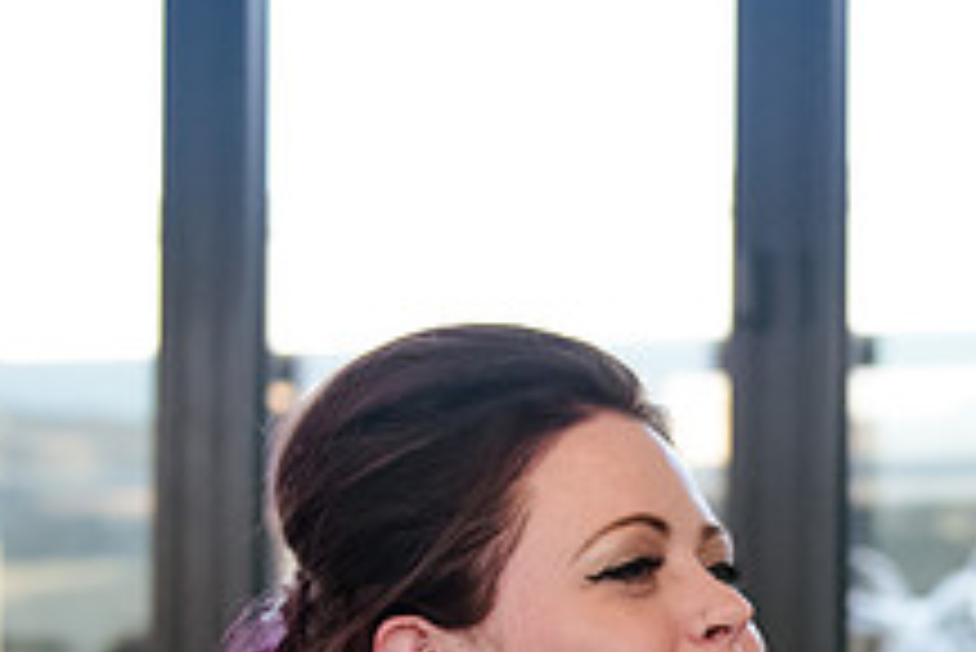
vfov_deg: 11.4
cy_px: 655
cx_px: 1002
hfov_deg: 16.8
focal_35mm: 119
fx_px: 3228
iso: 3200
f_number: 2.8
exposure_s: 1/640
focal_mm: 36
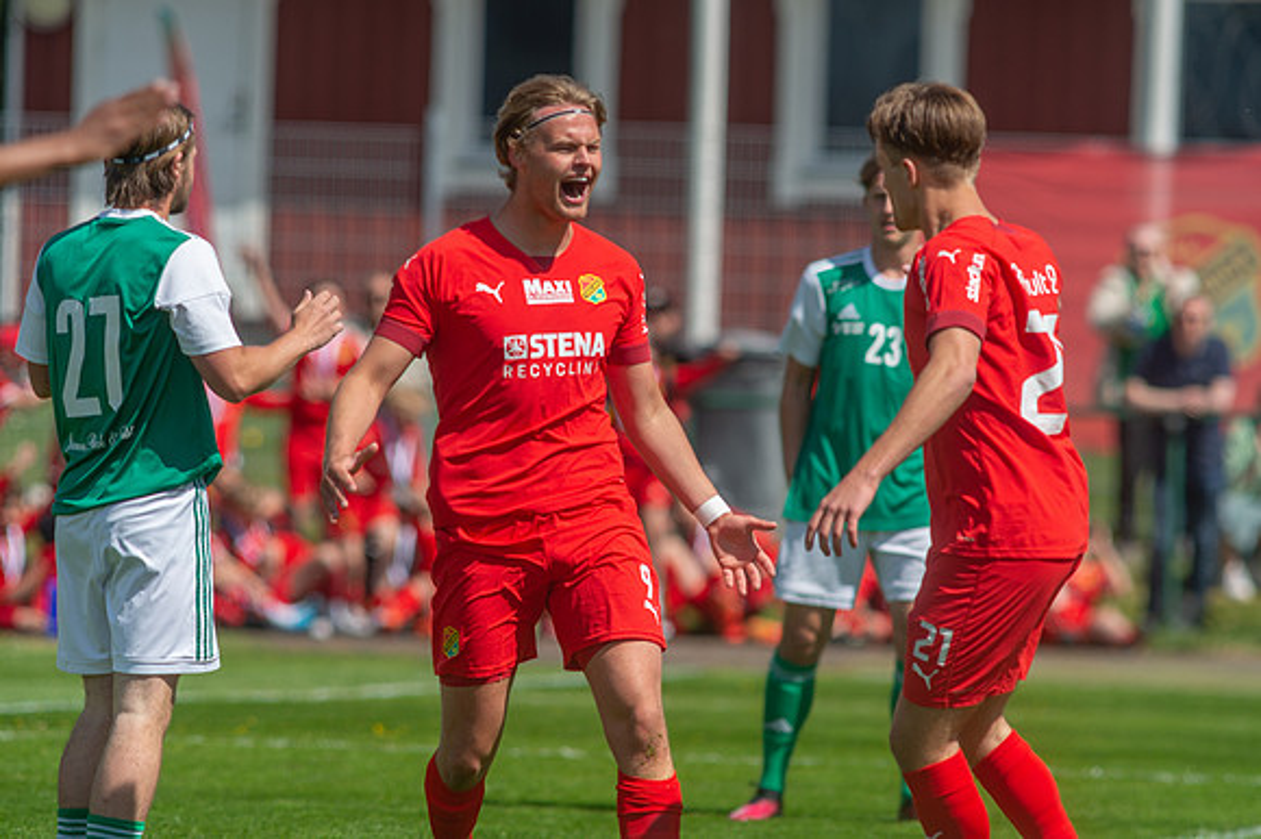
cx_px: 630
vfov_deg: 3.1
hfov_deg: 4.7
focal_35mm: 436
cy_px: 420
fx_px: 15279
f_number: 4
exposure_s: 1/1250
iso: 110
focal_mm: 420
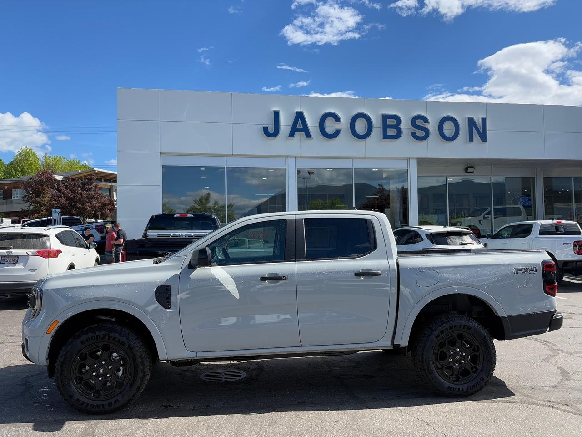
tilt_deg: +2.5
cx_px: 291
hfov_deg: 67.3
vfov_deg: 53.1
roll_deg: +0.6
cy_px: 218
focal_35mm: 26
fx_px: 437
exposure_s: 1/2747
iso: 50
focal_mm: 5.96
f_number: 1.6
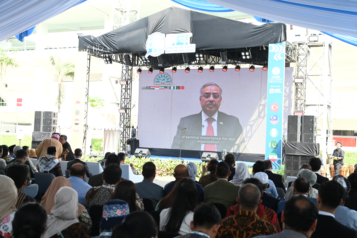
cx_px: 178
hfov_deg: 41.1
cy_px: 119
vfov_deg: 28.1
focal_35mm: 48
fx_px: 476
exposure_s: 1/200
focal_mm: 48
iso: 400
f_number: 5
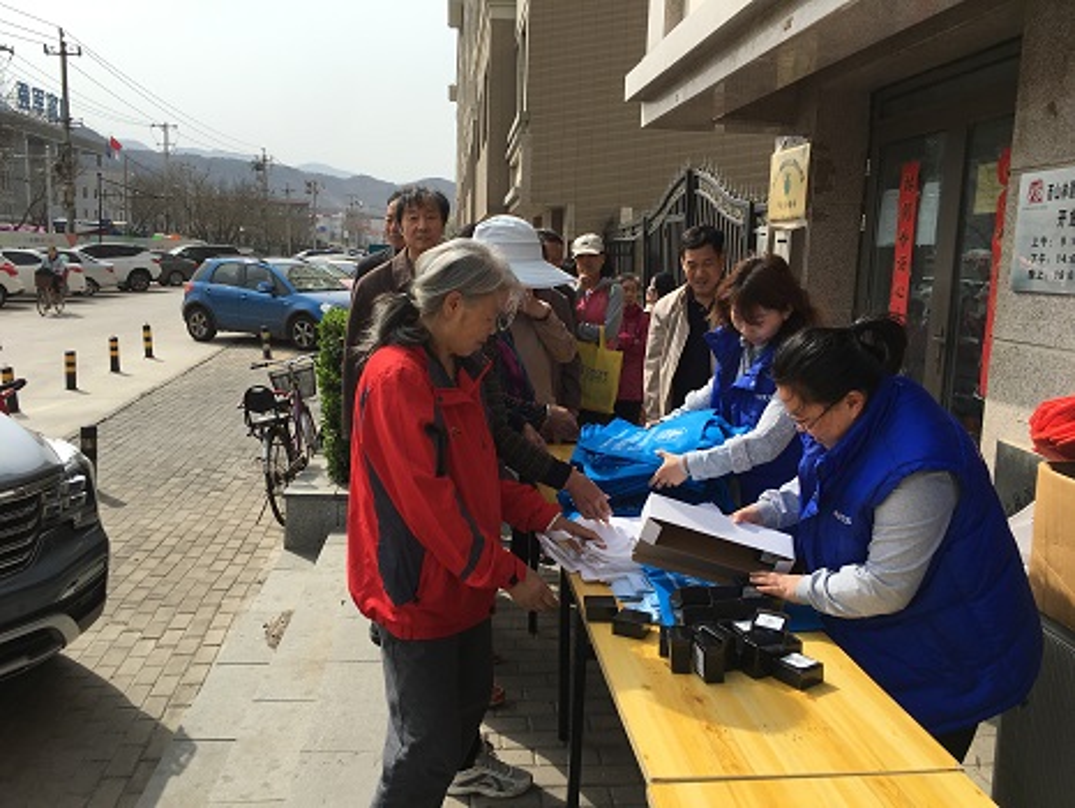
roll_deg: -2.5
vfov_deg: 48.3
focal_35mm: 29
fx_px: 901
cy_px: 404
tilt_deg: -7.0
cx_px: 538
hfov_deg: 61.6
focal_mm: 4.15
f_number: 2.2
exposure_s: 1/1425
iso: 25
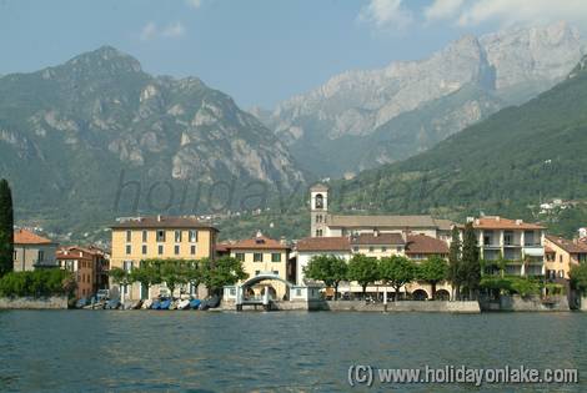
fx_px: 857
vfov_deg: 25.8
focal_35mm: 52
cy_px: 196
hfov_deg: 37.8
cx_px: 294
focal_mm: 35
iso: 400
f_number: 9.5
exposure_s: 1/350
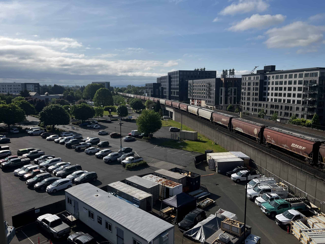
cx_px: 162
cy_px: 122
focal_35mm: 26
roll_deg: +0.1
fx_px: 244
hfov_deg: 67.3
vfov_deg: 53.1
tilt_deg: -8.3
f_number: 1.6
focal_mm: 5.1
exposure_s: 1/5848
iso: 50
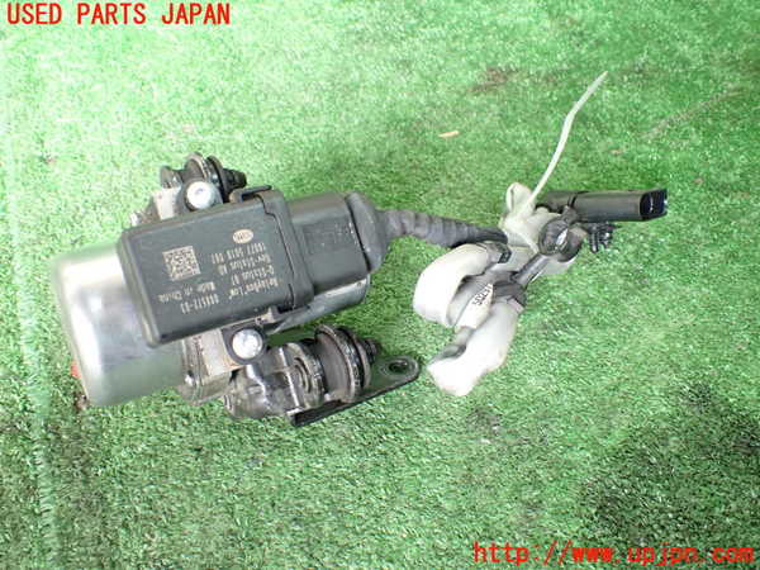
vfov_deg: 46.8
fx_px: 659
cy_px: 285
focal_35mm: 30
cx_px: 380
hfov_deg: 60.0
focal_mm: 5.4
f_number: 2.3
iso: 800
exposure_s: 1/50
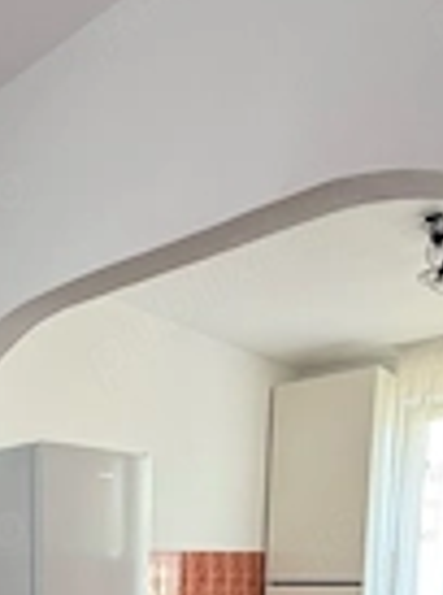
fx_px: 703
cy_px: 664
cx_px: -26
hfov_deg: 31.6
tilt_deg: -6.8
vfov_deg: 37.7
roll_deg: +0.6
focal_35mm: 41
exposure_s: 1/25
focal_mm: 2.22
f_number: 2.2
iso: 64
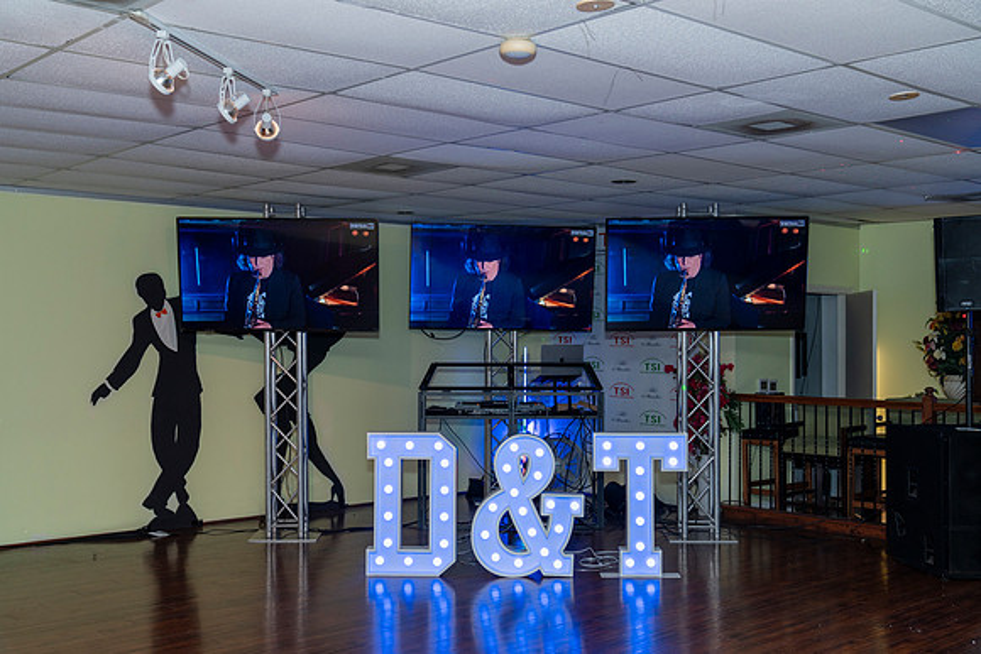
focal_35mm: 40
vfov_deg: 33.4
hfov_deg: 48.4
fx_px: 1090
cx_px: 490
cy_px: 327
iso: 400
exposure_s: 1/160
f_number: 4
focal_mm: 40
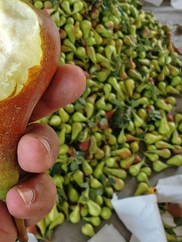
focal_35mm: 50
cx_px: 23
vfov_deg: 37.4
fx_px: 351
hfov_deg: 28.1
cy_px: 66
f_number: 2
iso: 250
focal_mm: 1.82
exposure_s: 1/50
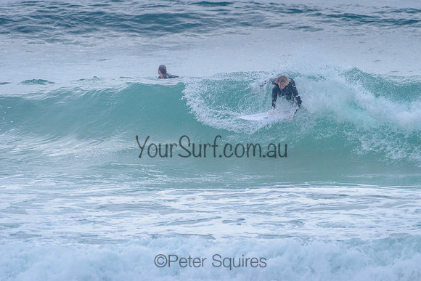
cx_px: 258
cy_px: 109
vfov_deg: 2.6
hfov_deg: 3.8
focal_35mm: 539
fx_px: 6308
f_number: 5.6
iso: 1600
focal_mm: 440
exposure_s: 1/2000
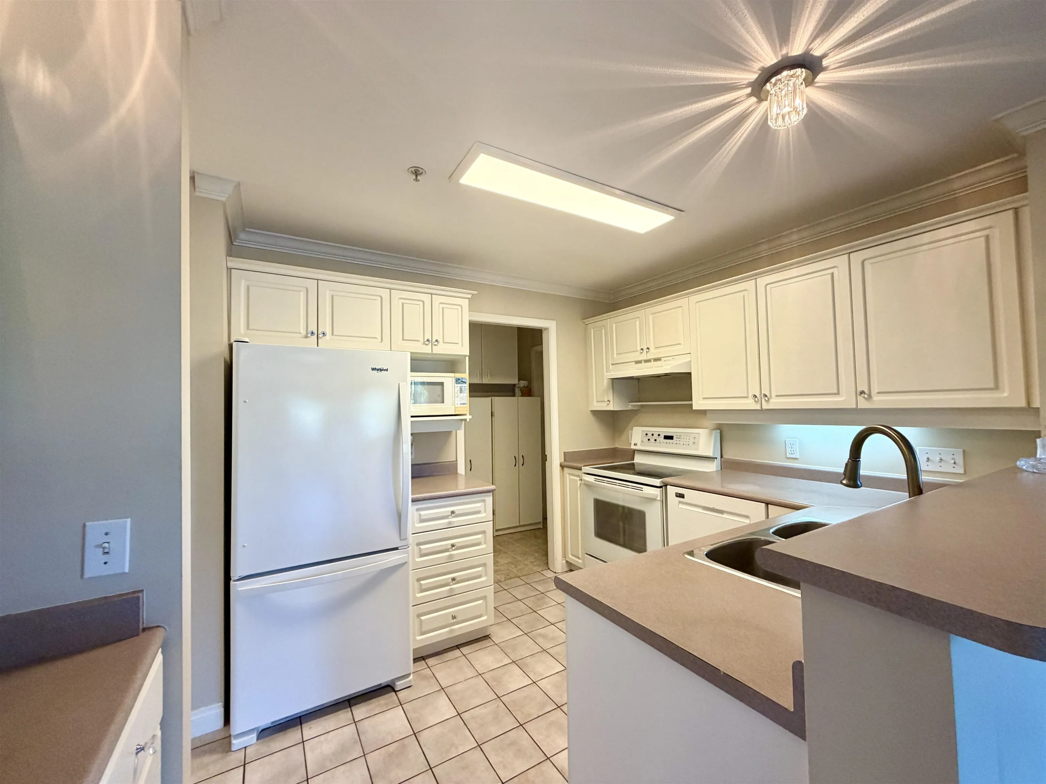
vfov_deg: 85.7
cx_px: 523
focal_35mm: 14
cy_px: 392
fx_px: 423
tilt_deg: +1.4
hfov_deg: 102.1
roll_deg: +0.7
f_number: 2.2
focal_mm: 2.22
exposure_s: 1/120
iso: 200
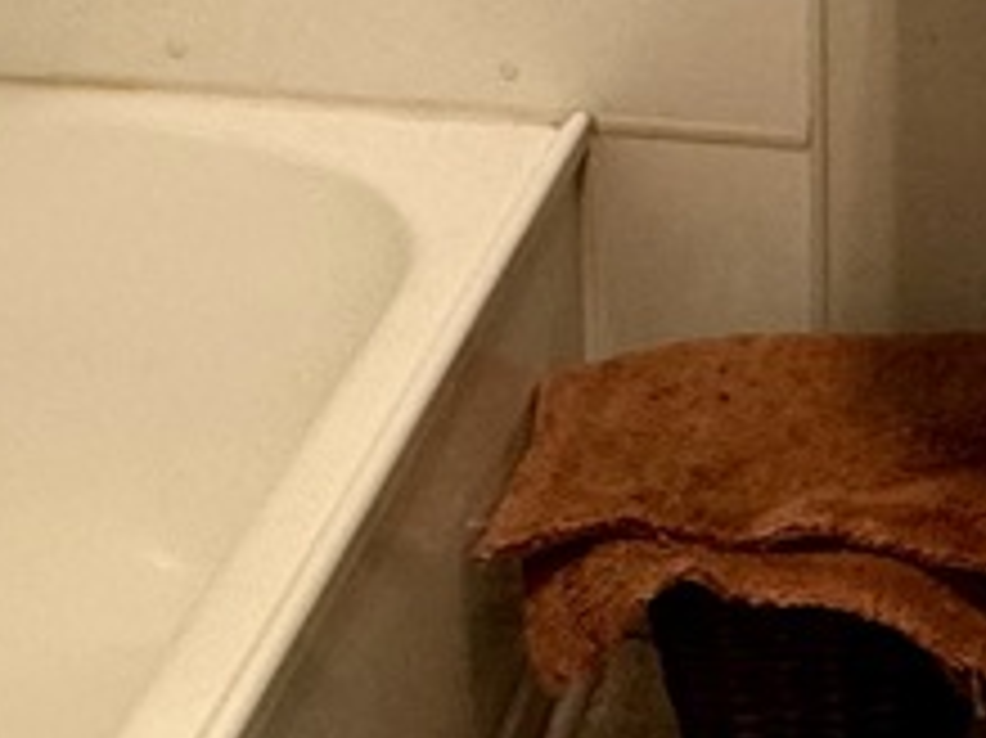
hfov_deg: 20.2
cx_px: 792
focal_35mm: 96
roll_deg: +0.8
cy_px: -830
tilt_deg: -3.6
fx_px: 2733
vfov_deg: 13.0
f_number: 2.2
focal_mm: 2.22
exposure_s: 1/50
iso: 200
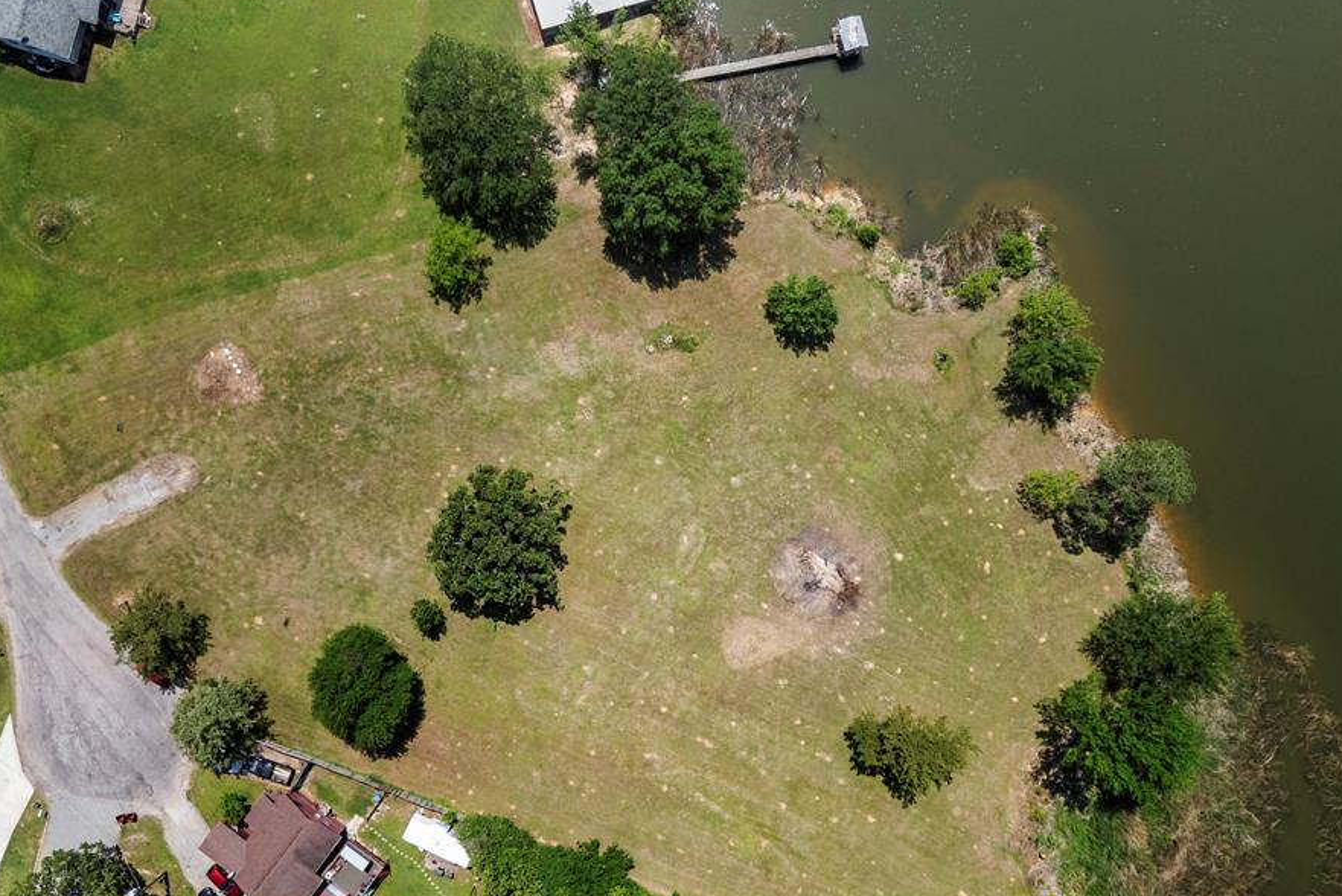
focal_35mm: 29
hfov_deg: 63.5
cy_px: 494
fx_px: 1081
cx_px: 605
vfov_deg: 44.9
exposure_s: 1/2500
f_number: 1.7
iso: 140
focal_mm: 6.72
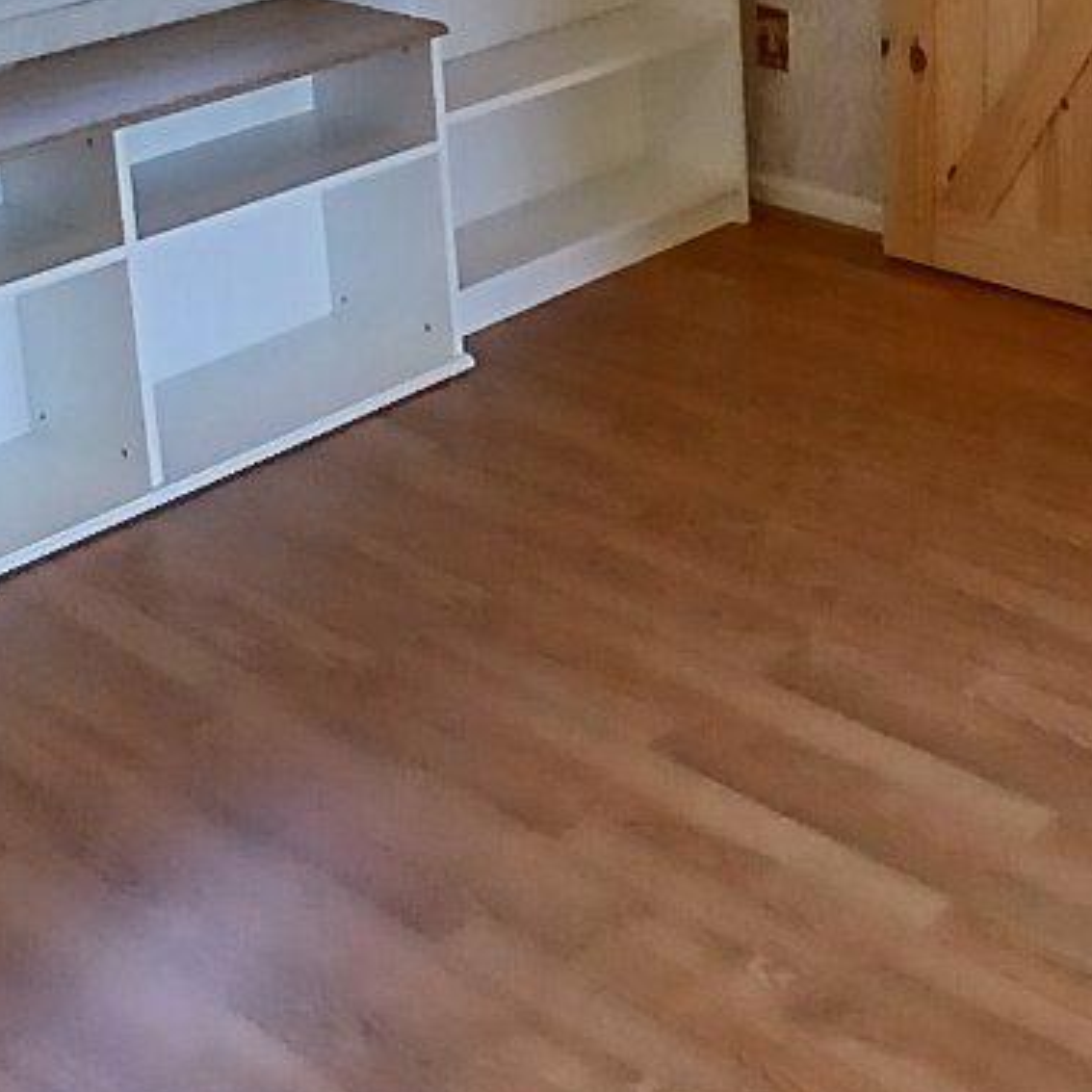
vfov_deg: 26.3
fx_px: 2177
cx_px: 861
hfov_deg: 27.6
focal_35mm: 61
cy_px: -69
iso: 100
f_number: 2.2
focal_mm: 1.4
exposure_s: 1/30
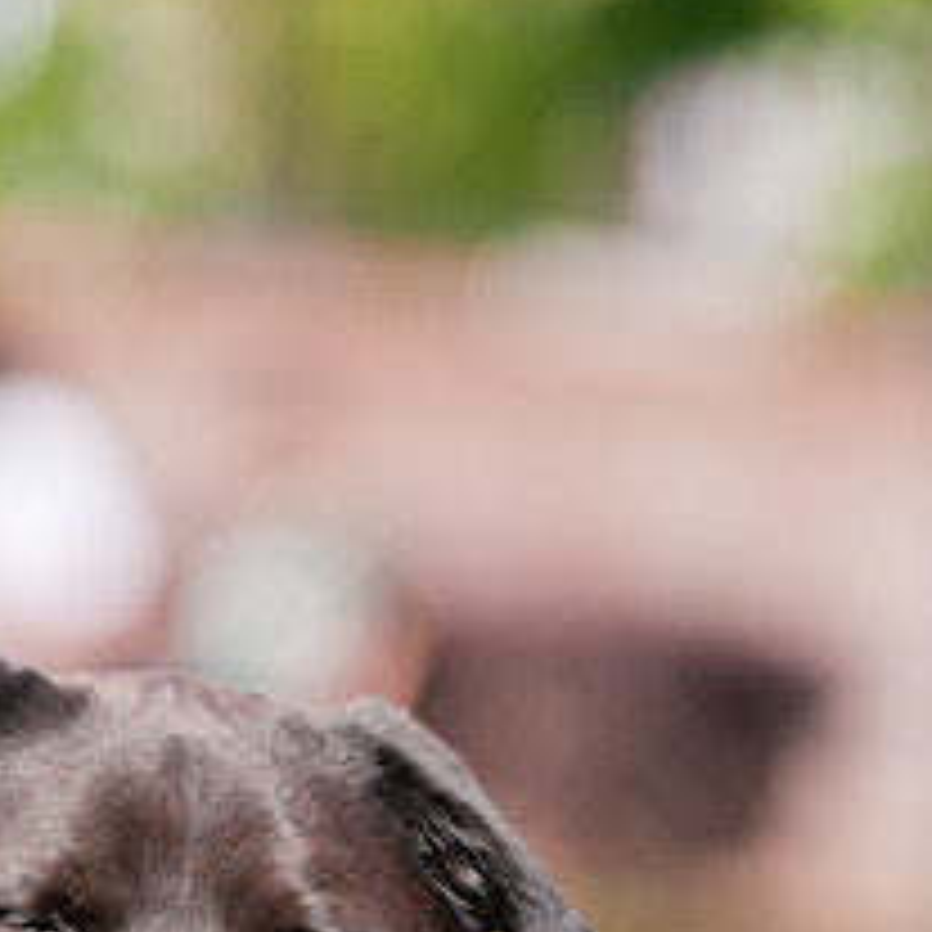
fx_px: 16845
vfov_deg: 3.2
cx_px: 263
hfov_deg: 3.2
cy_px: 878
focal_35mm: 553
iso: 200
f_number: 5
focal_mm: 200
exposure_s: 1/640
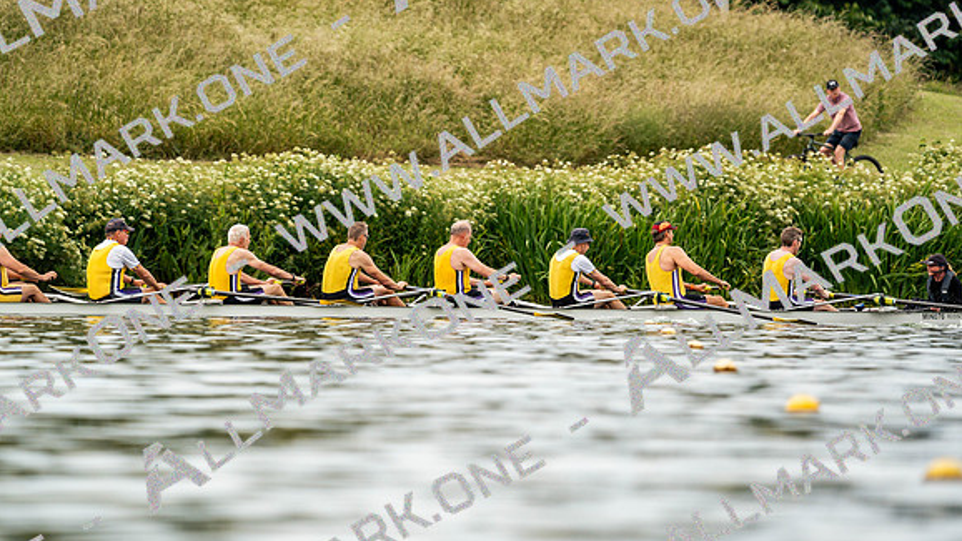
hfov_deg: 4.3
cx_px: 481
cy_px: 257
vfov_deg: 2.4
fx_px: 12830
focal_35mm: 503
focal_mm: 478
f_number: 6.3
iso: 400
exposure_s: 1/2000
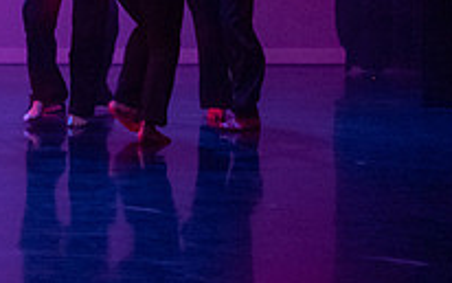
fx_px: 3636
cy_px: -114
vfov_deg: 4.4
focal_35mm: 295
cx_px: 78
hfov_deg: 7.1
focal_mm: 75
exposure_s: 1/250
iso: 4000
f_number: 2.8
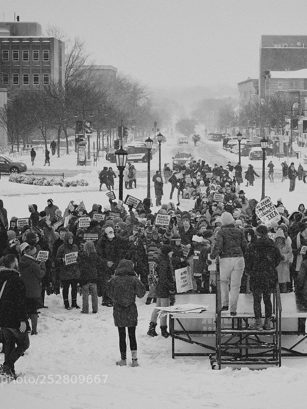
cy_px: 205
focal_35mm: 109
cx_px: 216
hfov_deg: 13.6
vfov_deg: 18.0
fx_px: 1289
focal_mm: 50
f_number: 7.1
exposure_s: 1/250
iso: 100
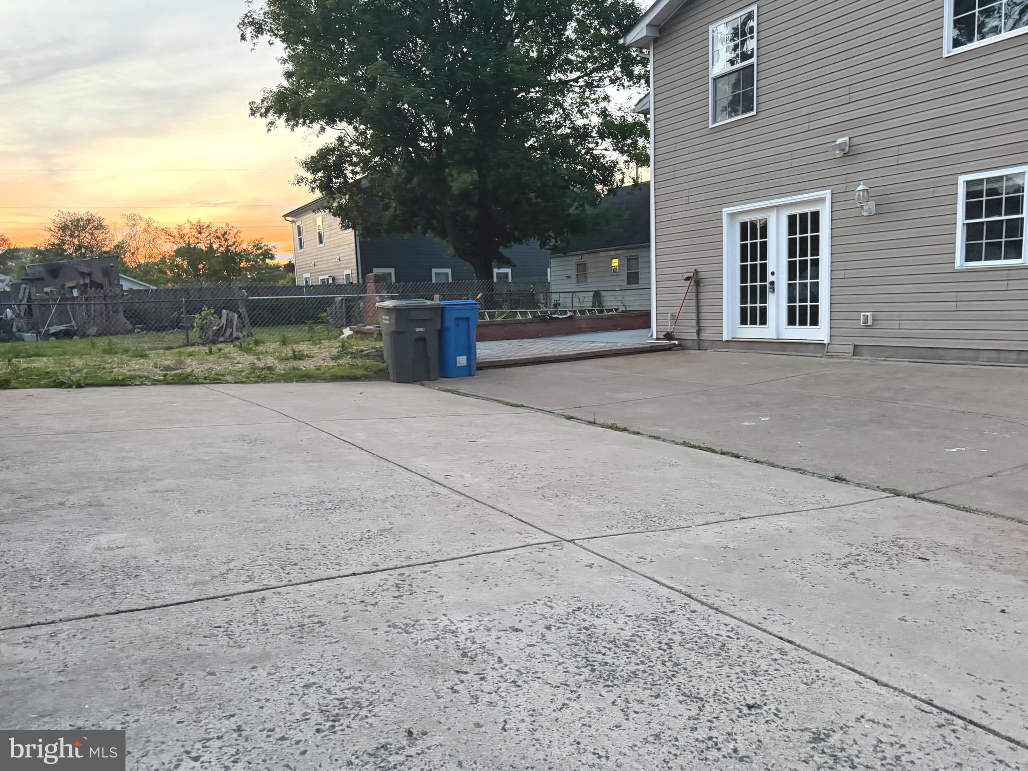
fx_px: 713
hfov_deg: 71.6
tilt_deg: -6.6
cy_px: 386
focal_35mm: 24
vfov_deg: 56.8
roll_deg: +1.8
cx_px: 514
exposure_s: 1/54
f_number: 1.78
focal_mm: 6.76
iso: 800
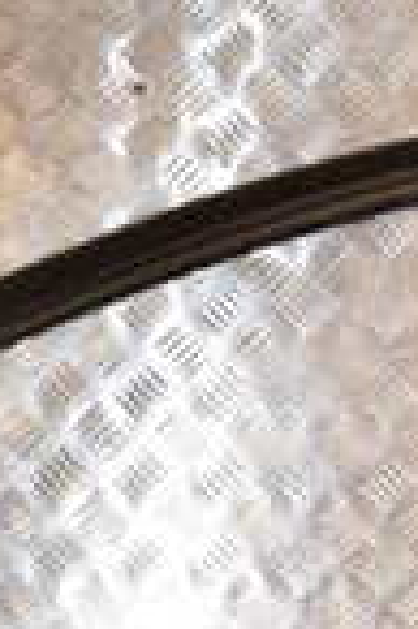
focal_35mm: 164
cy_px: 900
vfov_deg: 12.0
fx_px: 2866
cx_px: 375
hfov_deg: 8.3
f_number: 5
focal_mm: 25
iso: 800
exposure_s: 1/125
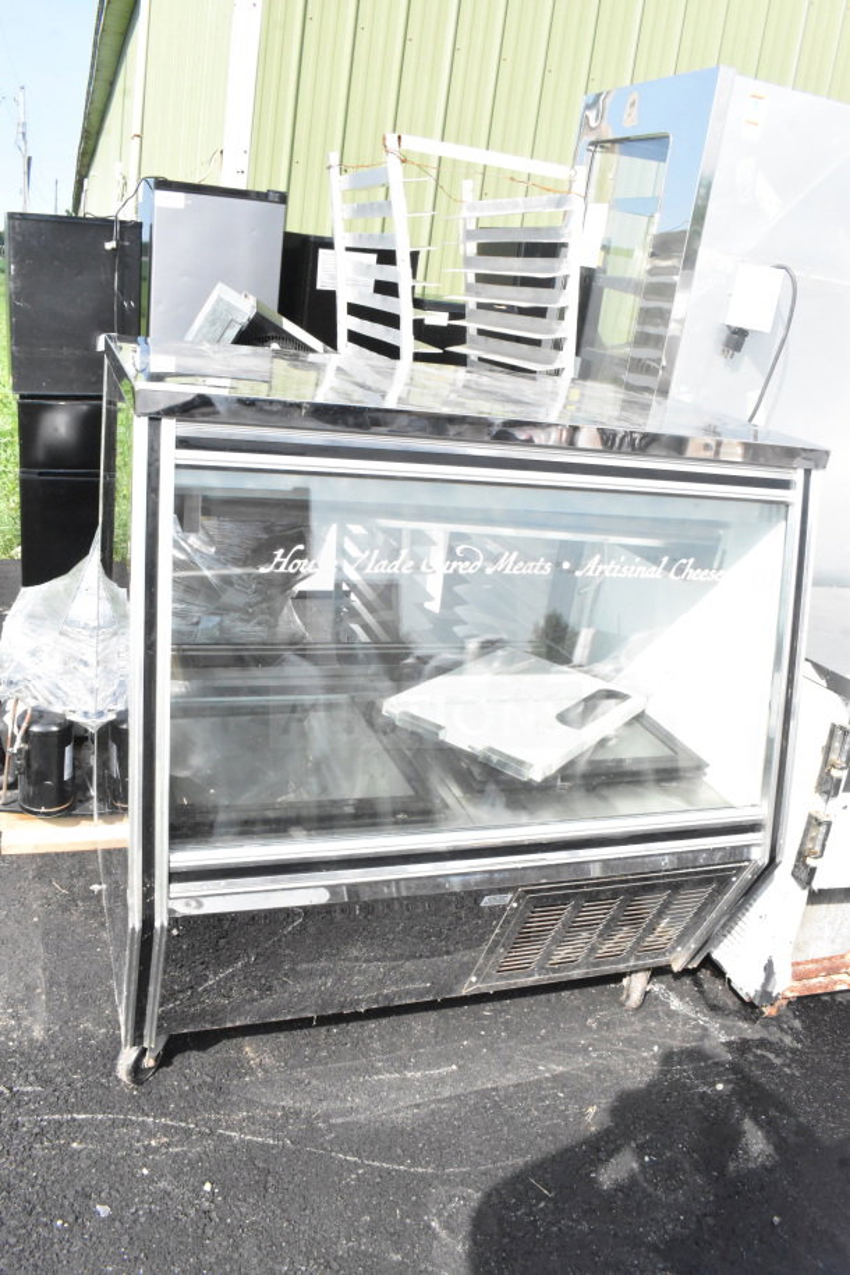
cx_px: 425
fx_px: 956
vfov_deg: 67.4
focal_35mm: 27
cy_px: 638
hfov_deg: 47.9
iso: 6400
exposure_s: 1/1250
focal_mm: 18
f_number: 18
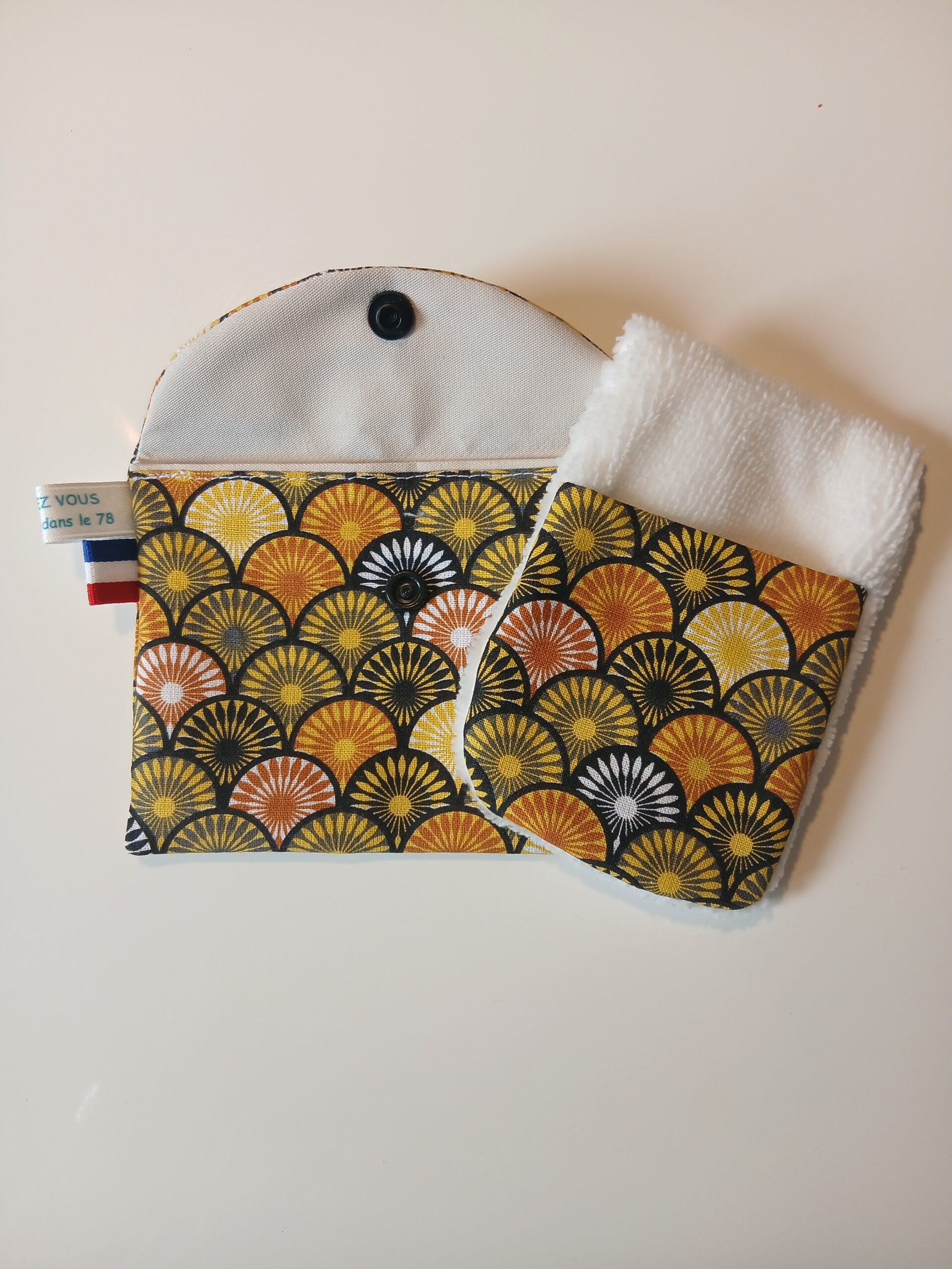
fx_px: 953
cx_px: 476
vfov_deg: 67.3
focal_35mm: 26
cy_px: 634
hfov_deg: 53.1
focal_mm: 3.98
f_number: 1.8
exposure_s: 1/50
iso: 32
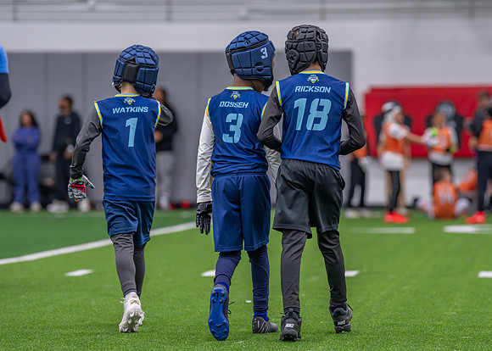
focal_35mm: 168
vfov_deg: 8.6
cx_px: 259
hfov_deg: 12.0
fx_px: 2340
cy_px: 173
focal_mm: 129
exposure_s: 1/250
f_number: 2.8
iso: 1000
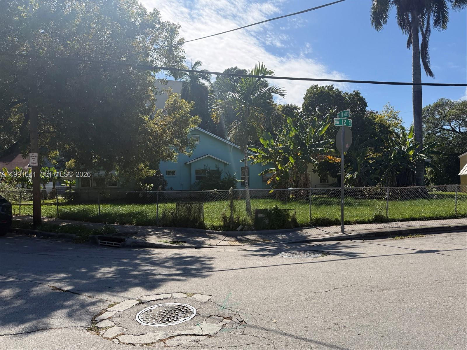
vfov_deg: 56.8
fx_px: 324
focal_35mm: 24
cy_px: 175
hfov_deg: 71.6
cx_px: 234
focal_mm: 6.76
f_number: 1.78
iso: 100
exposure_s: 1/7353
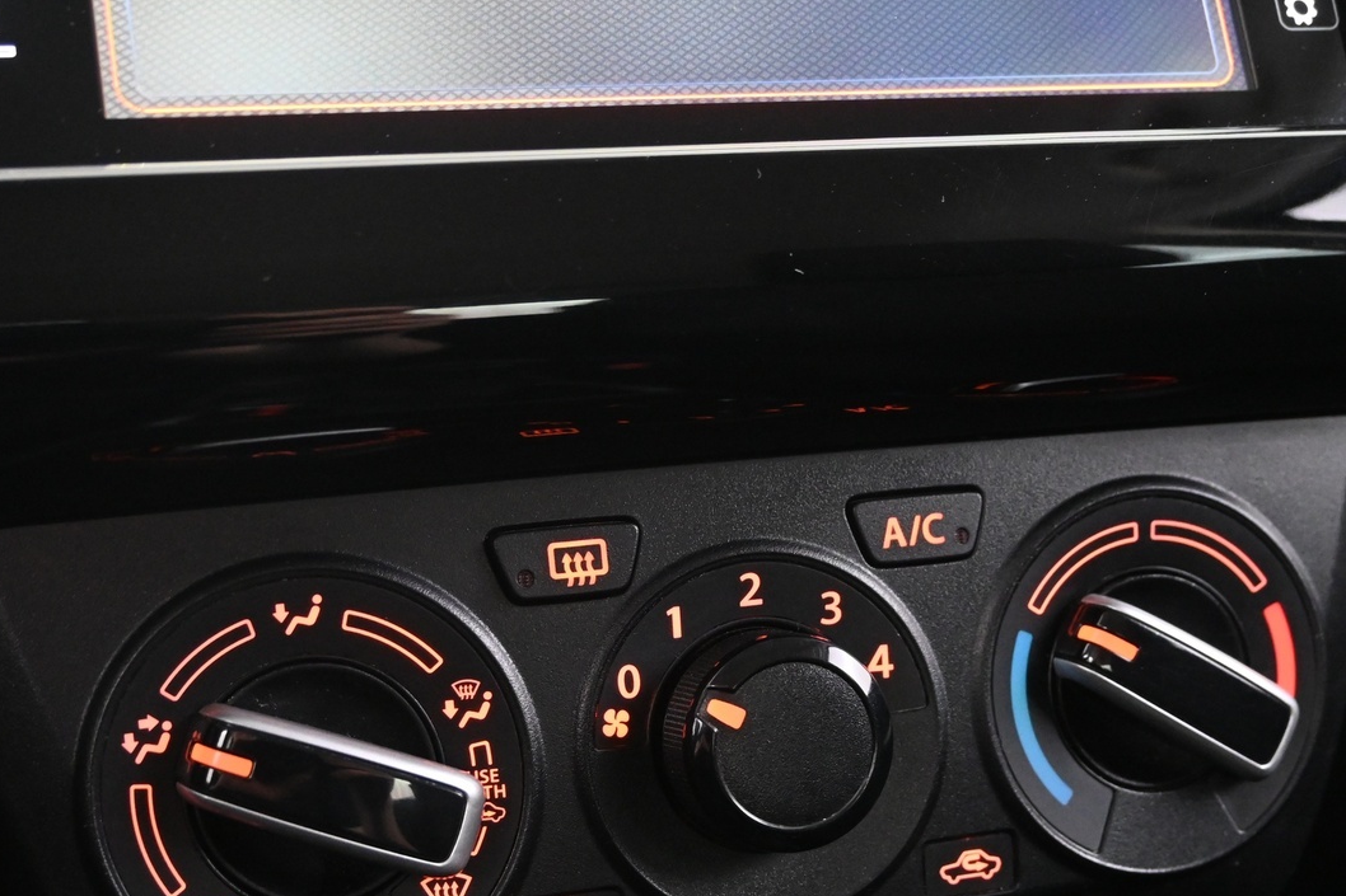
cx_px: 667
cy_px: 656
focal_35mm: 49
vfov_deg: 27.0
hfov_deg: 40.1
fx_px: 1846
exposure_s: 1/10
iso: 3200
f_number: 4
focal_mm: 21.5
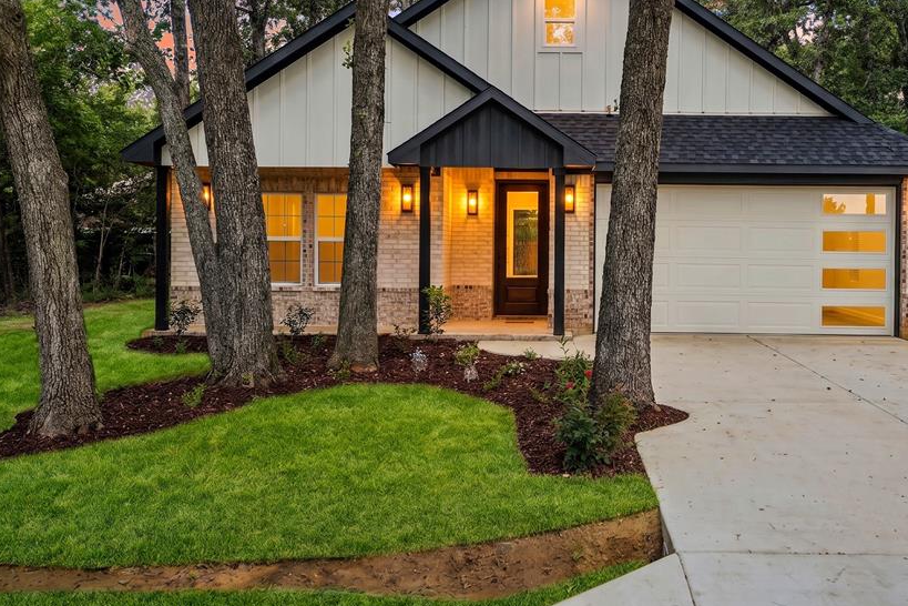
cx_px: 562
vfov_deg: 29.8
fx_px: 1135
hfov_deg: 43.3
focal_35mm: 45
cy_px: 234
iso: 640
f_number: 9
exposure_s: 1/640
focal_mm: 24
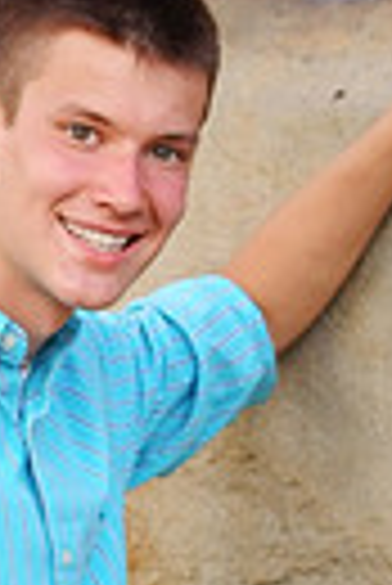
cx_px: 79
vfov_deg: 5.2
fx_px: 6385
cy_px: 554
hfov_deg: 3.5
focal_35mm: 392
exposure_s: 1/160
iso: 500
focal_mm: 75
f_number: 3.5
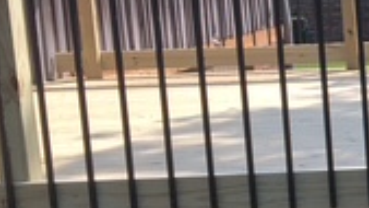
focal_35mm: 120
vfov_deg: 10.1
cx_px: 620
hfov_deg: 15.8
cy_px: 153
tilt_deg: -8.1
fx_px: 1174
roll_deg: +2.2
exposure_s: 1/641
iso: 25
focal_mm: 4.15
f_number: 2.2
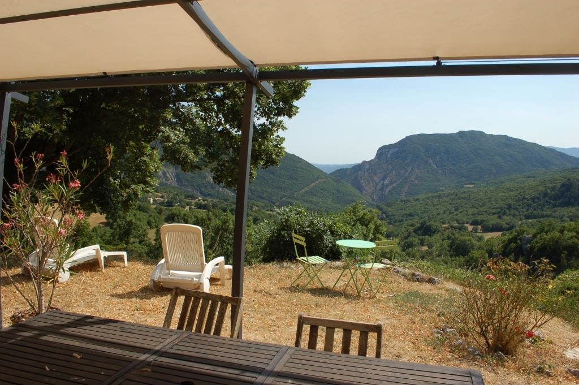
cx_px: 290
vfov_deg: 47.9
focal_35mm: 27
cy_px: 192
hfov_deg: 67.4
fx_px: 434
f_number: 10
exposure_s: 1/400
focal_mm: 18
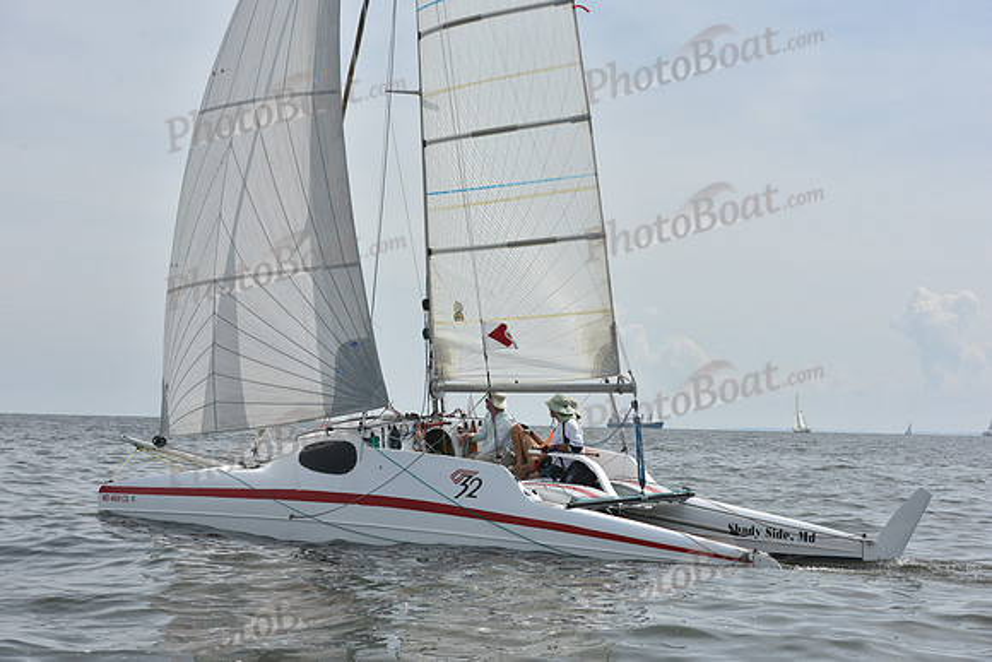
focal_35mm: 70
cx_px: 496
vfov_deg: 19.5
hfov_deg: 28.8
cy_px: 331
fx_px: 1929
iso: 320
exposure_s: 1/1250
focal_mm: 70
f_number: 10
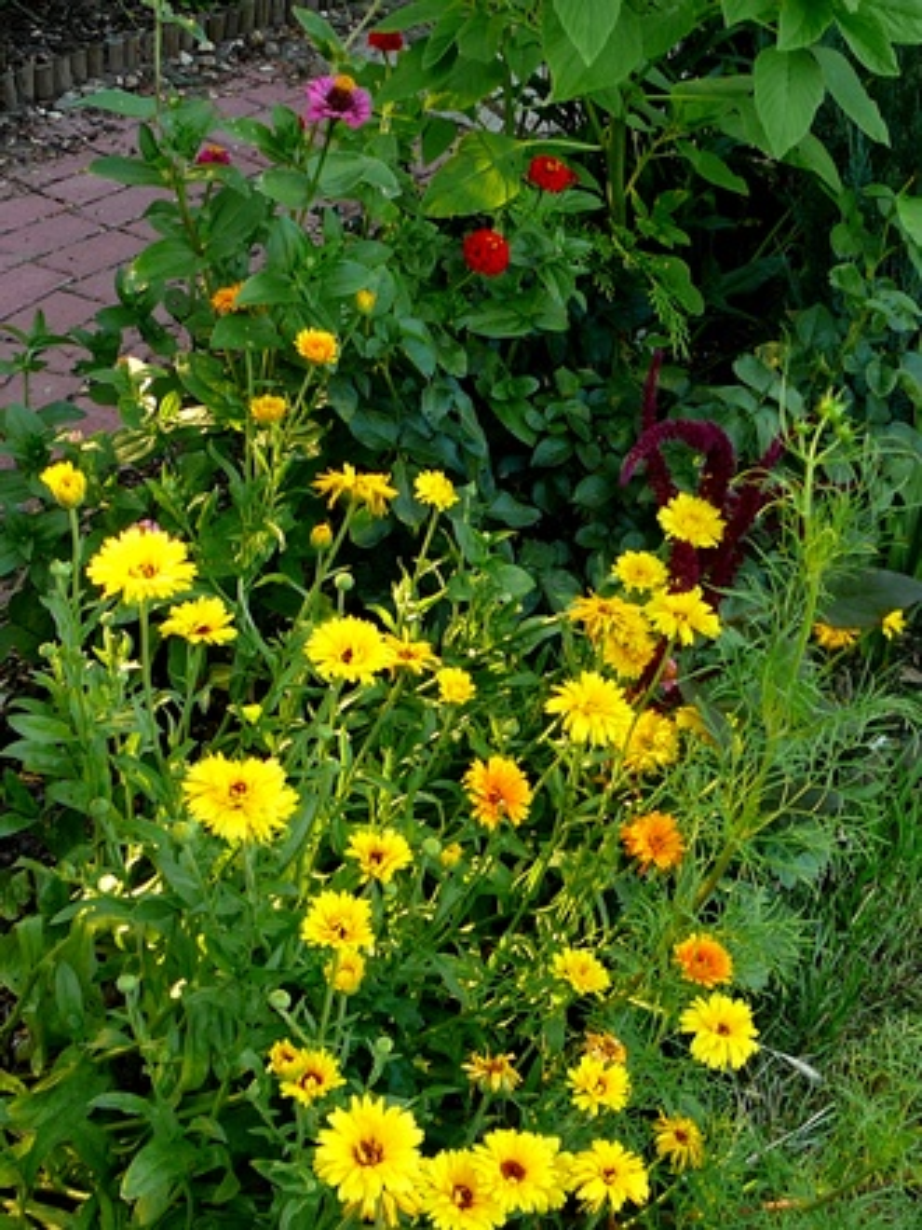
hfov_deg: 40.7
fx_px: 1243
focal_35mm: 35
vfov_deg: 52.6
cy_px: 615
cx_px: 461
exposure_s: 1/80
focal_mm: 5.2
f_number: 2.8
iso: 80
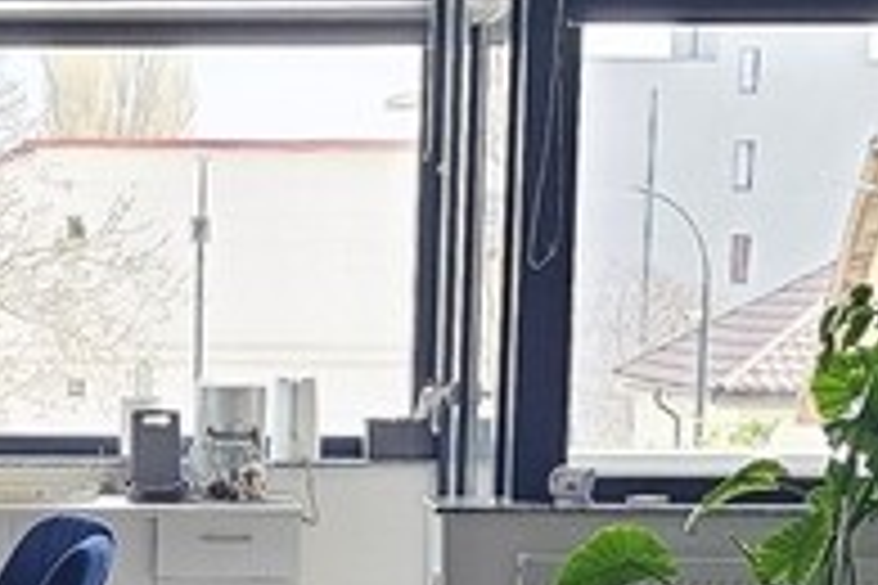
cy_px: 855
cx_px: 135
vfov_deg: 10.2
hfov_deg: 15.5
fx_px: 3195
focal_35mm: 131
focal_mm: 5
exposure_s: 1/180
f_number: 1.8
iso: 80
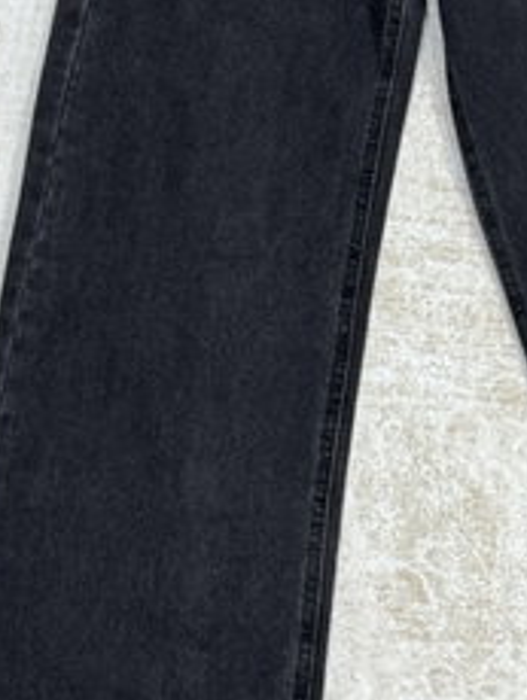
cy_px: 297
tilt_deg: -67.6
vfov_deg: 17.7
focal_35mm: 111
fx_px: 2249
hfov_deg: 13.3
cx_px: 472
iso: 80
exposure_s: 1/50
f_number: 1.78
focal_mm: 6.76
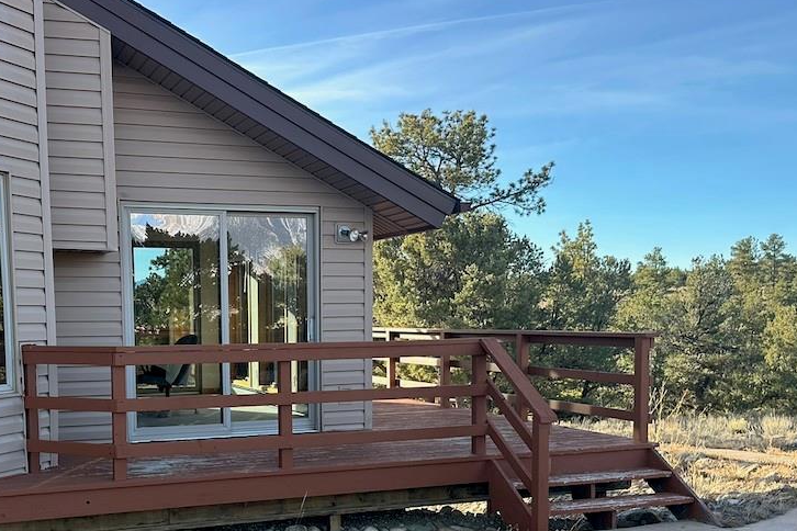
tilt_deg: -4.6
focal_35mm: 44
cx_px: 302
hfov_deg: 44.2
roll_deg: +0.7
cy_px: 408
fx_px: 974
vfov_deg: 29.9
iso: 80
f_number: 1.78
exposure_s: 1/816
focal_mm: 6.86
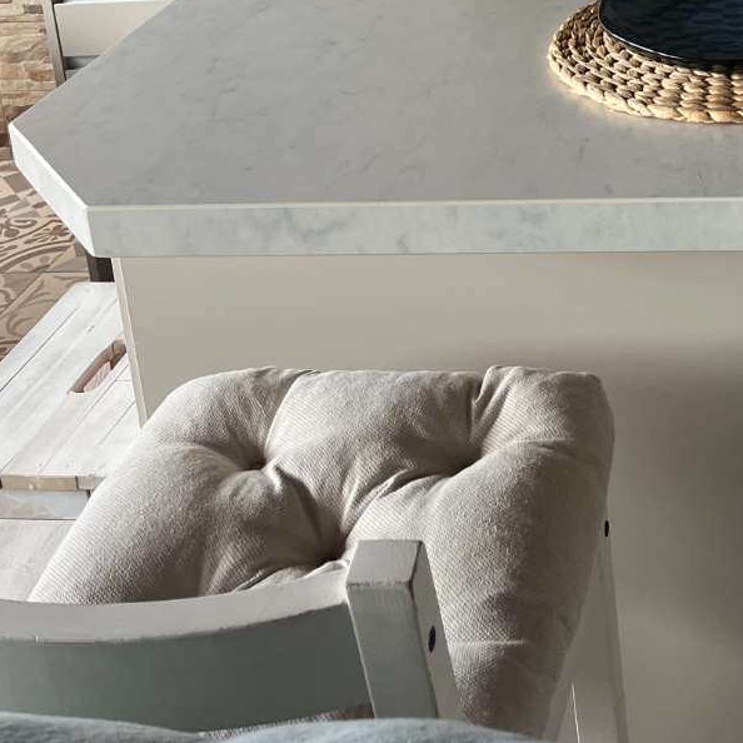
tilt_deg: -13.9
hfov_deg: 28.2
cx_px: 699
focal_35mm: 58
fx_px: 1408
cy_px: -156
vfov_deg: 26.2
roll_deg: +4.2
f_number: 1.6
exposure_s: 1/121
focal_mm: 5.1
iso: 125
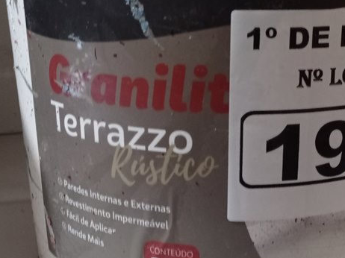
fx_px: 618
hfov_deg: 31.0
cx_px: 223
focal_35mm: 62
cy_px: 66
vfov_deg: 23.4
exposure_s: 1/24
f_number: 1.79
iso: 745
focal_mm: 4.7
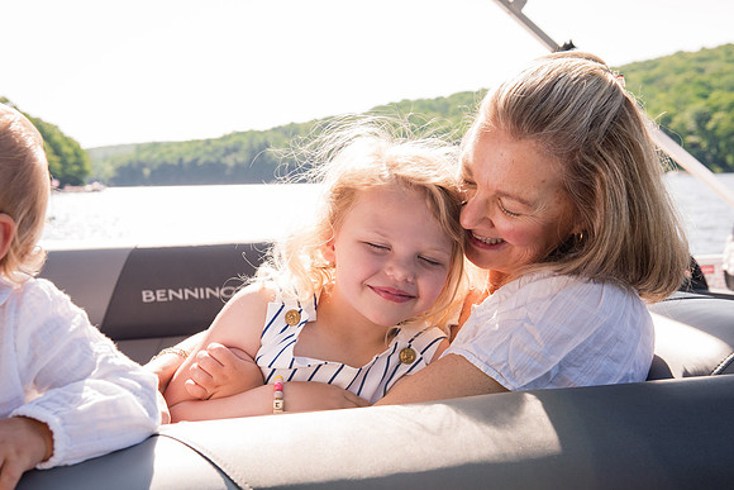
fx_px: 1142
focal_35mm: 56
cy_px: 245
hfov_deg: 35.6
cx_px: 367
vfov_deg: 24.2
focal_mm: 56
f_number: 9
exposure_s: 1/250
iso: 400
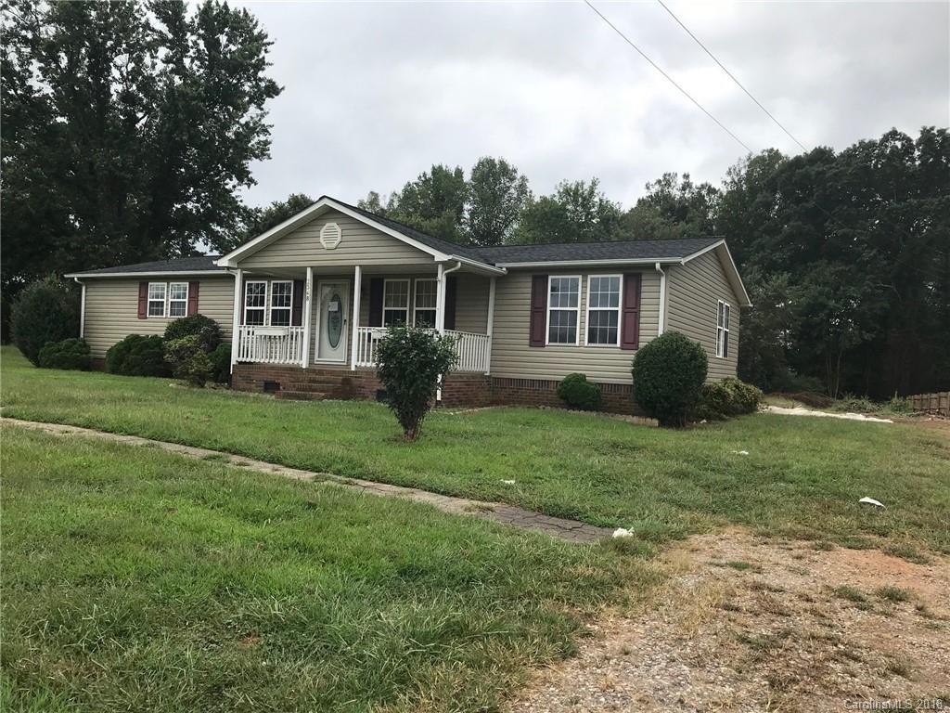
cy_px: 356
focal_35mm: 28
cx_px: 475
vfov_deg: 49.7
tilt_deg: +1.6
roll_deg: -1.6
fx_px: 768
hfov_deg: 63.4
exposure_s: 1/2128
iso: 20
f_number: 1.8
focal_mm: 3.99
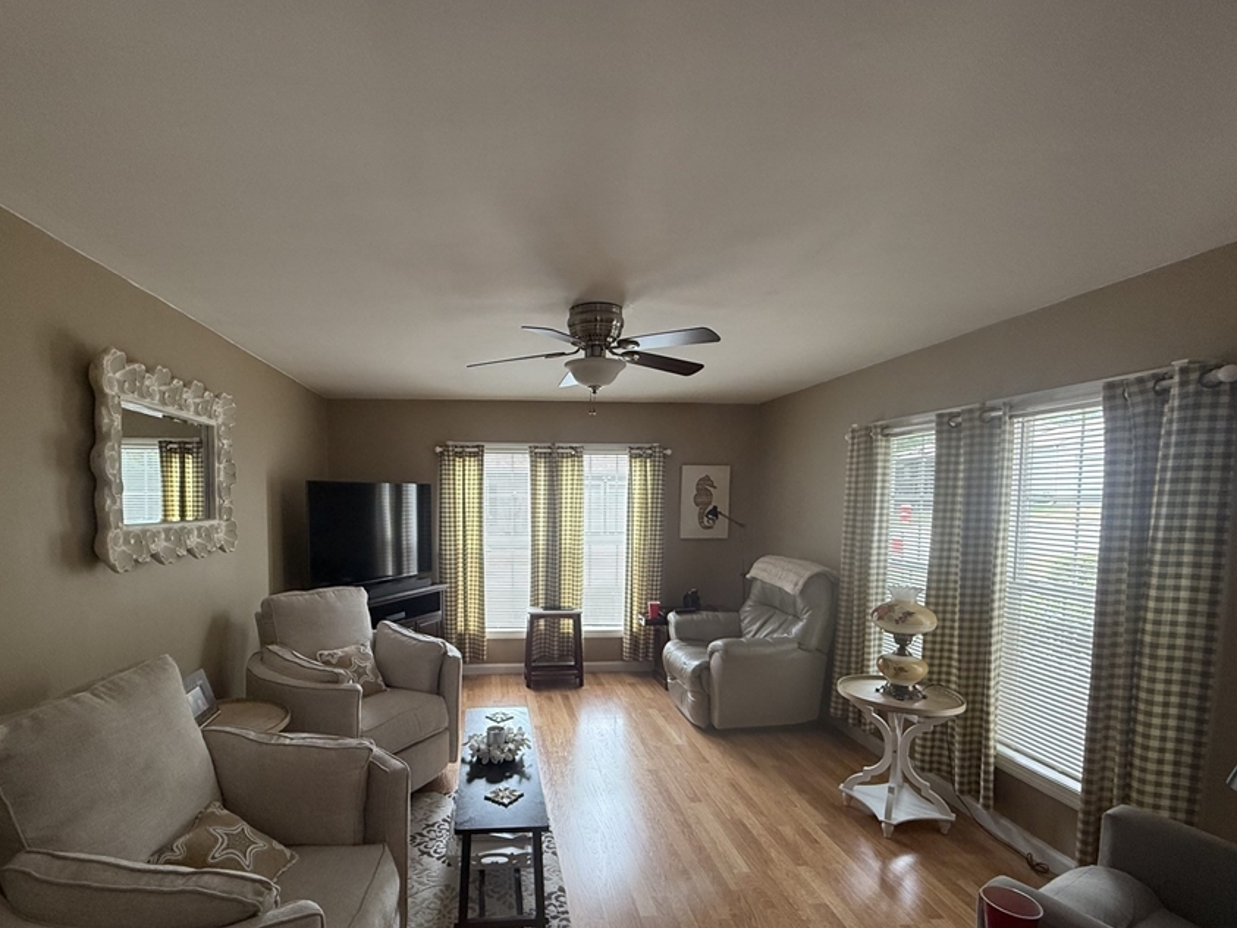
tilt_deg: -3.1
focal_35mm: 17
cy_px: 533
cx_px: 534
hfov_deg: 90.5
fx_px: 607
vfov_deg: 74.3
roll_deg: +0.1
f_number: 2.2
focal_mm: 2.22
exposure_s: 1/120
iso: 200
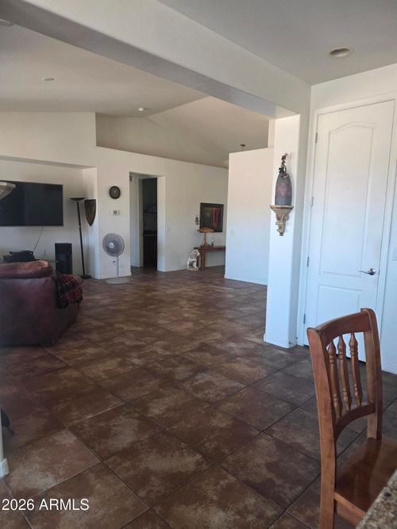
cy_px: 264
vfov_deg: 73.9
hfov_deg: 58.9
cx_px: 198
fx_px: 352
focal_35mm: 23
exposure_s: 1/120
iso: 320
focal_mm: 6.3
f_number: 1.7
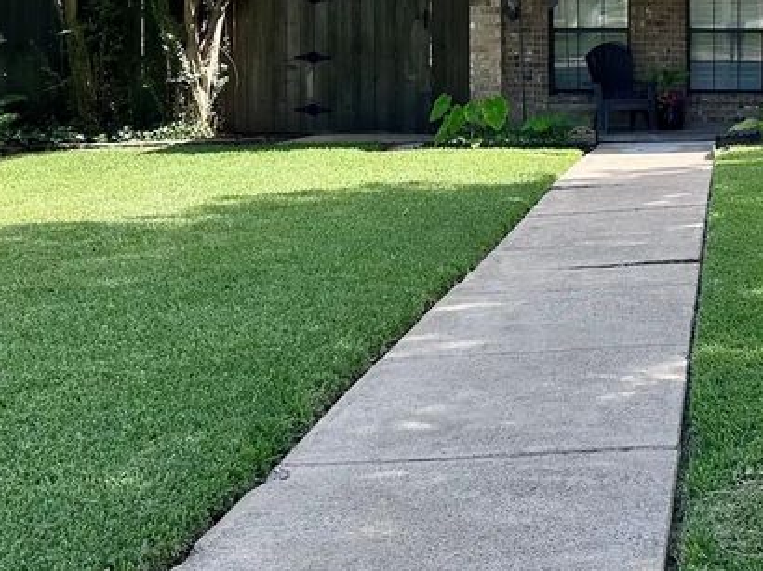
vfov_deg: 23.7
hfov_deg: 29.6
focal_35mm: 60
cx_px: 796
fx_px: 1322
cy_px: 52
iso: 80
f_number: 1.78
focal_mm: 6.86
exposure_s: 1/1949
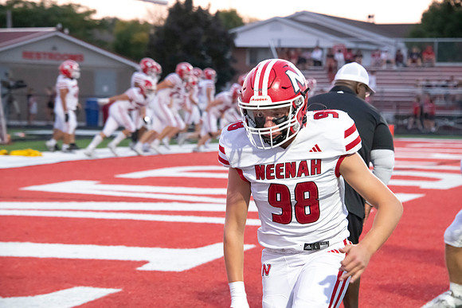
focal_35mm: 160
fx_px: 2054
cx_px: 231
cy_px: 154
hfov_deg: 12.8
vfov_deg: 8.6
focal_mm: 160
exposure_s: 1/320
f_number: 7.1
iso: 10000
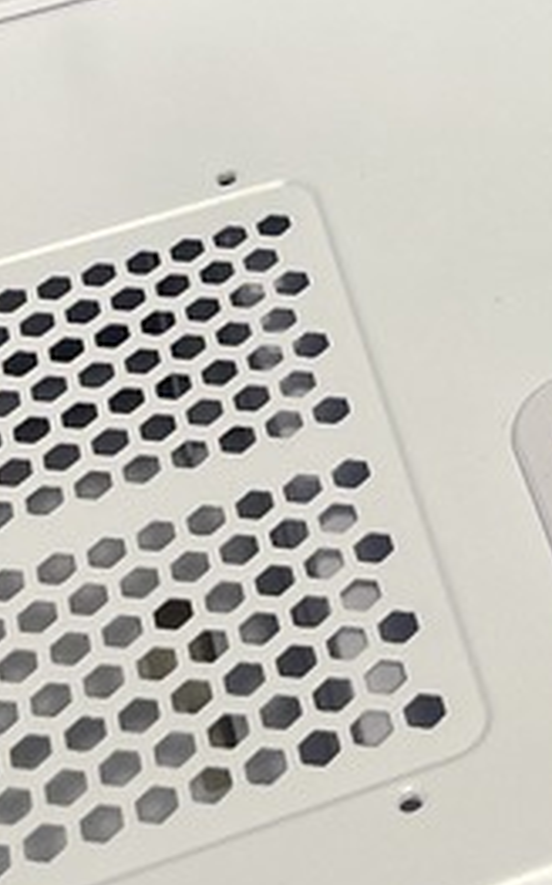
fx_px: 2628
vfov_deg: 16.4
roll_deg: +3.2
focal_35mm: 109
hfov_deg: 11.7
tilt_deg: -23.3
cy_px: -653
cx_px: 677
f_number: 1.6
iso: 80
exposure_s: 1/60
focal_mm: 4.2
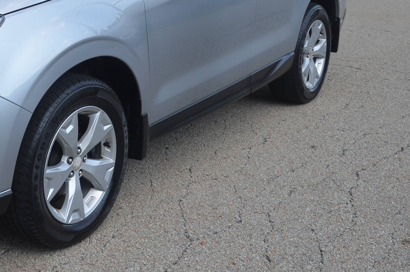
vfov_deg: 21.1
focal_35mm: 63
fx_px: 716
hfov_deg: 30.6
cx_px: 43
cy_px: 40
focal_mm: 22
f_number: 7.1
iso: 200
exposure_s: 1/200
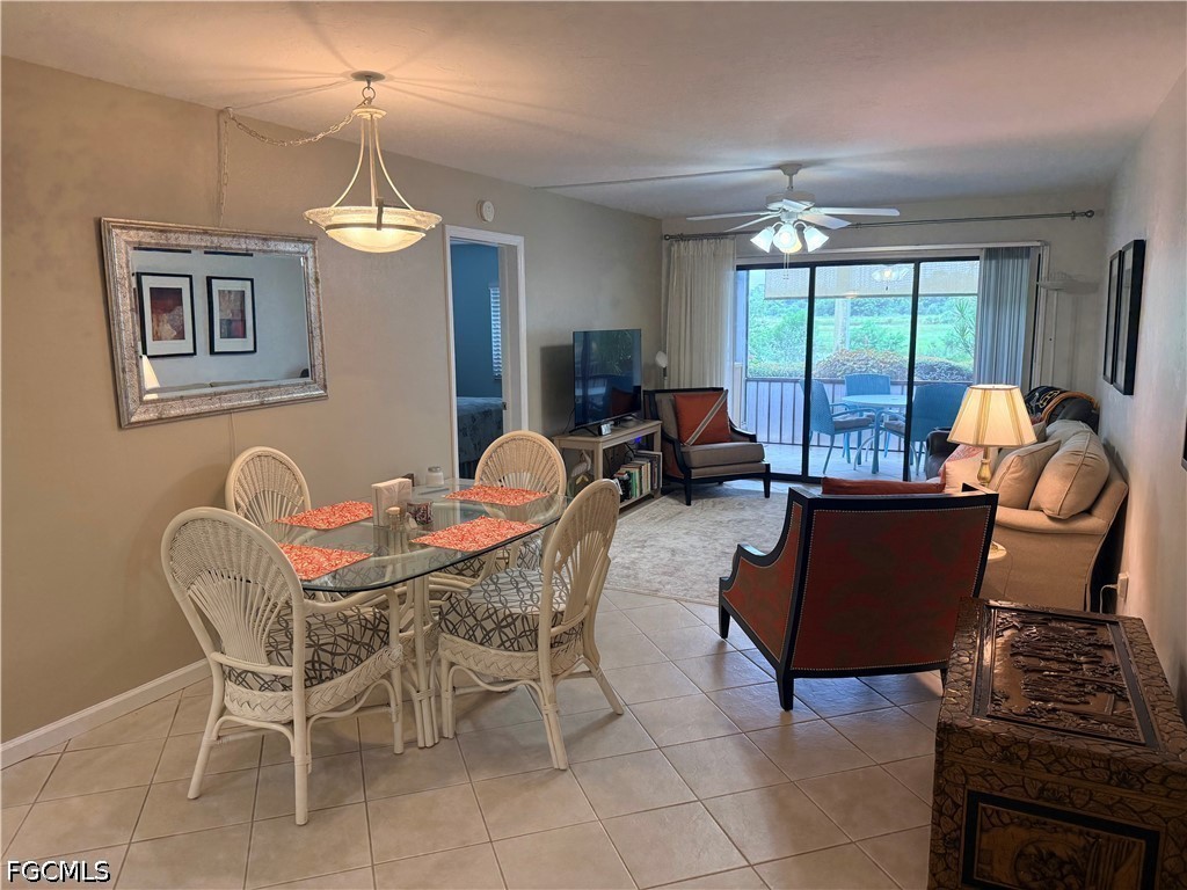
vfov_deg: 56.8
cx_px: 594
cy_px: 445
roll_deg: +0.9
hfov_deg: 71.6
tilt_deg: -8.6
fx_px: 823
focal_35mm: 24
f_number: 1.78
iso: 200
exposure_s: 1/146
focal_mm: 6.76
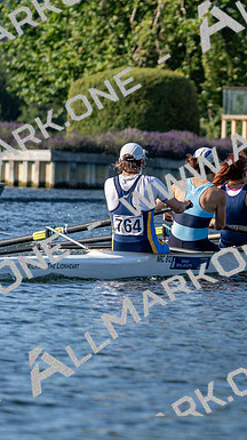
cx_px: 261
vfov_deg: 6.8
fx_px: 3687
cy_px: 220
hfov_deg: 3.8
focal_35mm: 316
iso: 250
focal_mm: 200
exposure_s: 1/1600
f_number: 5.6
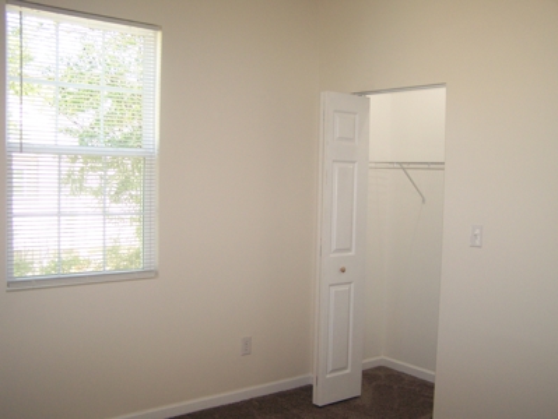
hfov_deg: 48.9
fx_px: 613
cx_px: 279
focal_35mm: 38
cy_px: 210
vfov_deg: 37.8
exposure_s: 1/60
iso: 160
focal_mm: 6.3
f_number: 2.8
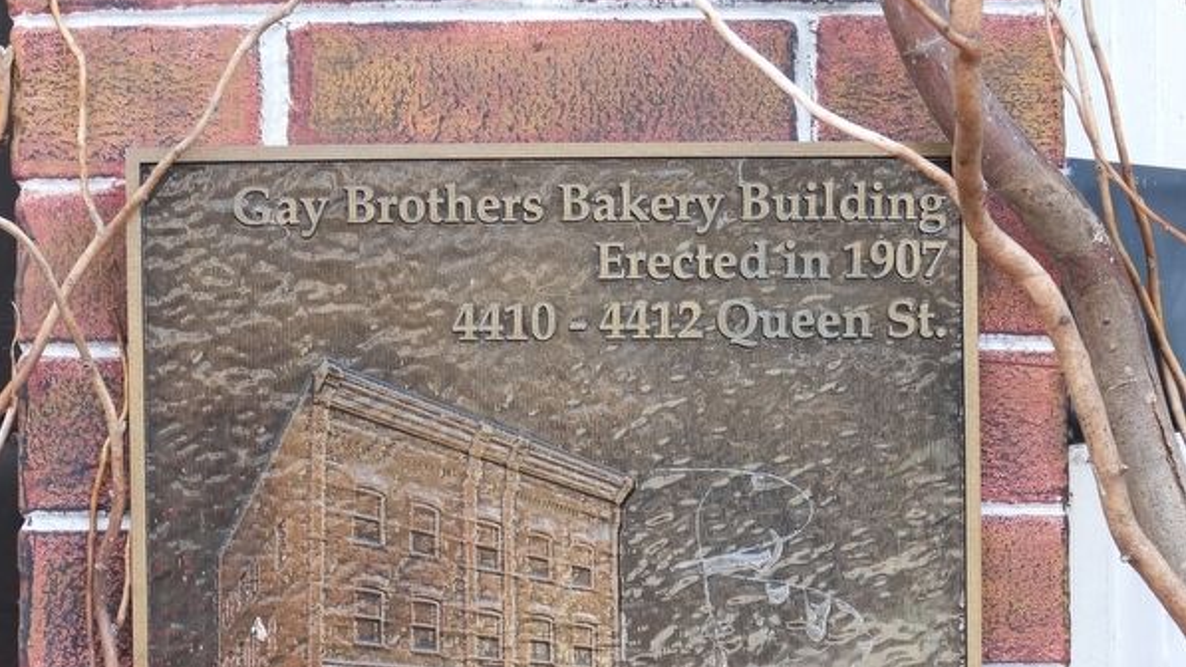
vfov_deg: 7.2
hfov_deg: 12.8
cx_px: 592
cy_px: 731
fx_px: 5284
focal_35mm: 168
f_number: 4
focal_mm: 20.7
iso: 100
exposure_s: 1/80
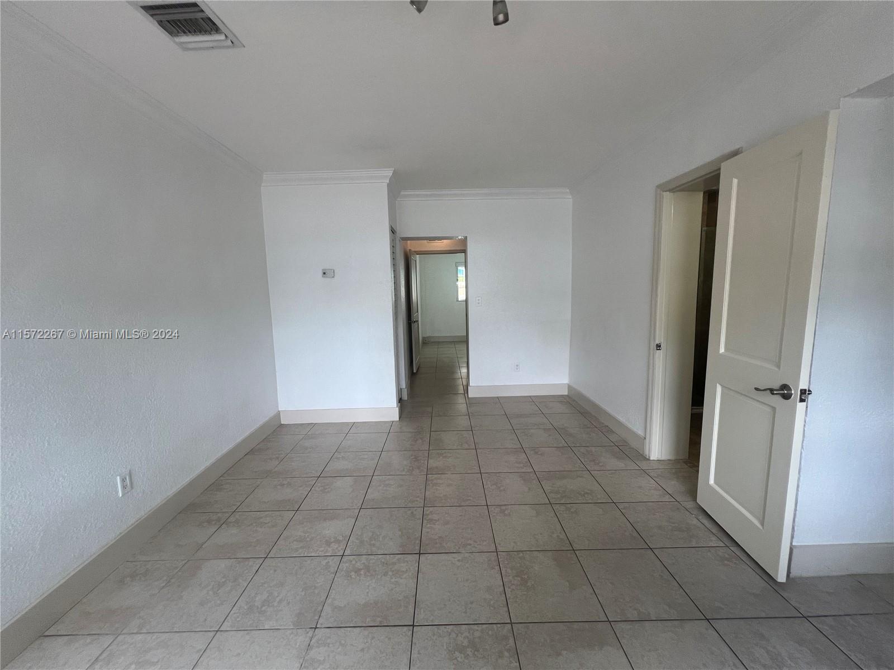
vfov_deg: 89.9
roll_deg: +1.6
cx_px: 447
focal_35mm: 13
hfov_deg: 106.2
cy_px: 335
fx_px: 336
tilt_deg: -8.3
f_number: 1.8
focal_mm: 1.57
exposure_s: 1/99
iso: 64
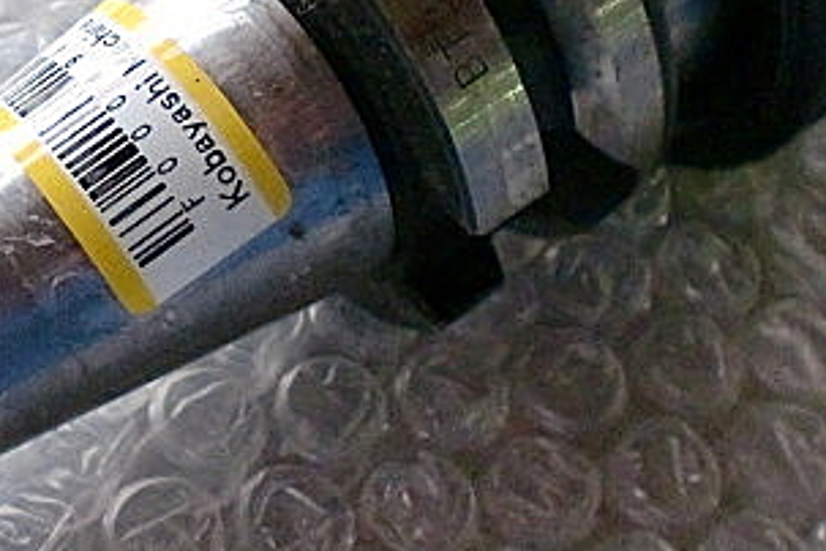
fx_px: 1767
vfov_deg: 17.7
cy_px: 235
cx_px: 207
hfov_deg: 26.0
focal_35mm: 77
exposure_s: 1/60
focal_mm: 6.3
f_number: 3.1
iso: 640
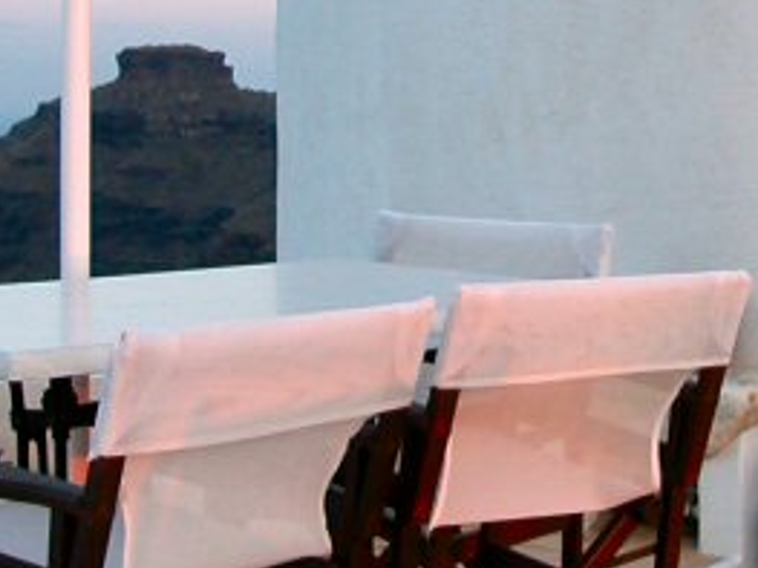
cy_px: 115
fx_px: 1970
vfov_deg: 16.3
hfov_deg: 21.5
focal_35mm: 90
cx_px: 599
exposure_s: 1/72.2
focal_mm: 5.6
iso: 100
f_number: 2.7
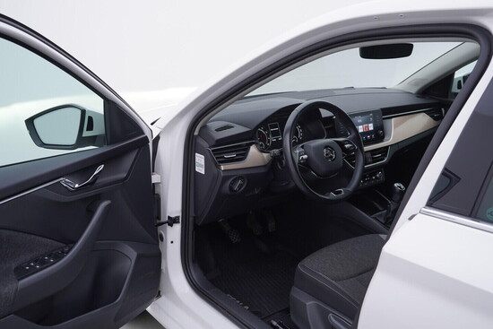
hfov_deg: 53.1
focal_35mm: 36
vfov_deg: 36.9
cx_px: 246
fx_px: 493
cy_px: 164
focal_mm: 24
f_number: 4
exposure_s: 1/60
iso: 125
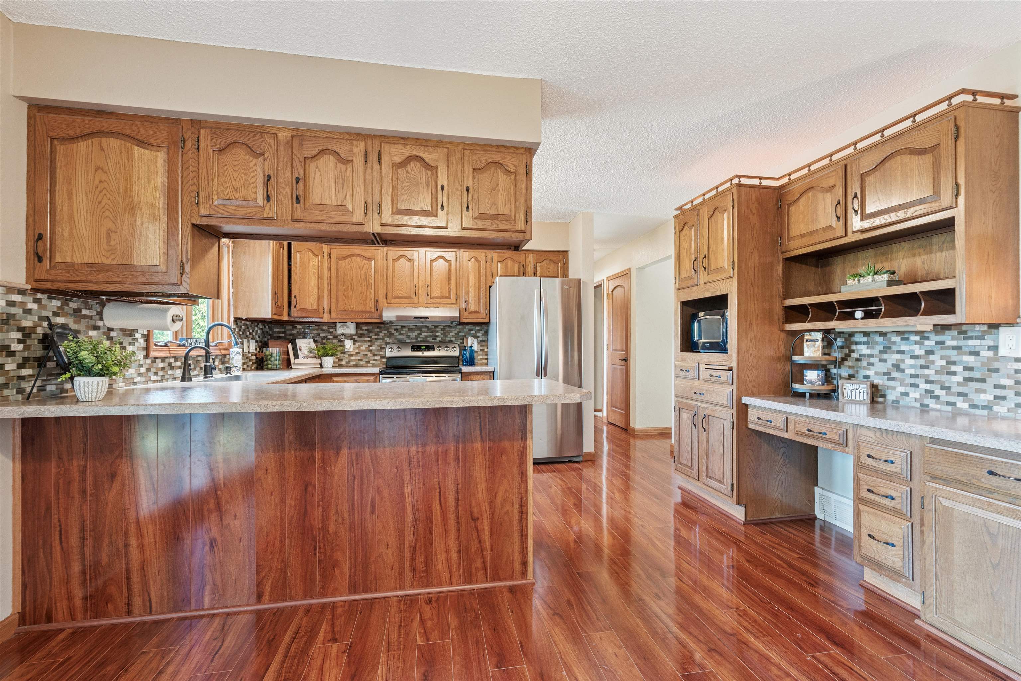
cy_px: 340
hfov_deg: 96.7
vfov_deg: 73.7
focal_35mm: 16
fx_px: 454
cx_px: 510
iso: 800
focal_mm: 16
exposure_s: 1/4
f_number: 10
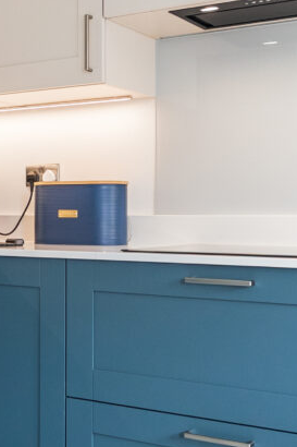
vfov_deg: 33.4
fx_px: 743
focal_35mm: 60
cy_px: 198
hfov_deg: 21.9
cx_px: 10
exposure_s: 1/25
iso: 640
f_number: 2.8
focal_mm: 16
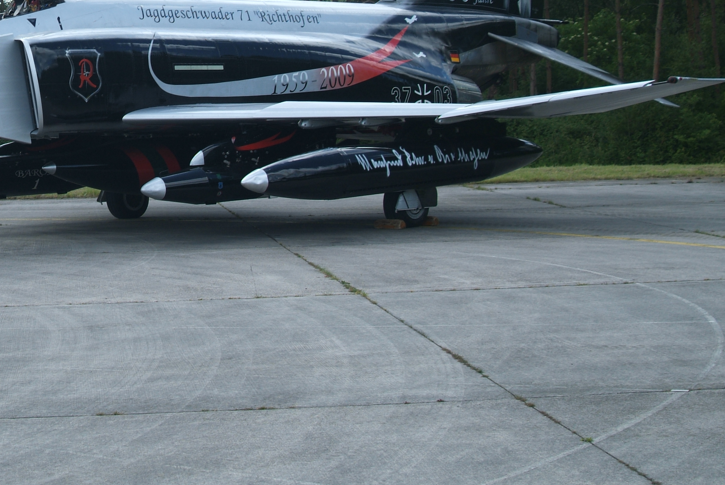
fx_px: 1835
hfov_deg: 22.1
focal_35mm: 91
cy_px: 138
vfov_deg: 15.0
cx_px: 142
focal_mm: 35
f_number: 4
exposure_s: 1/750
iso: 200
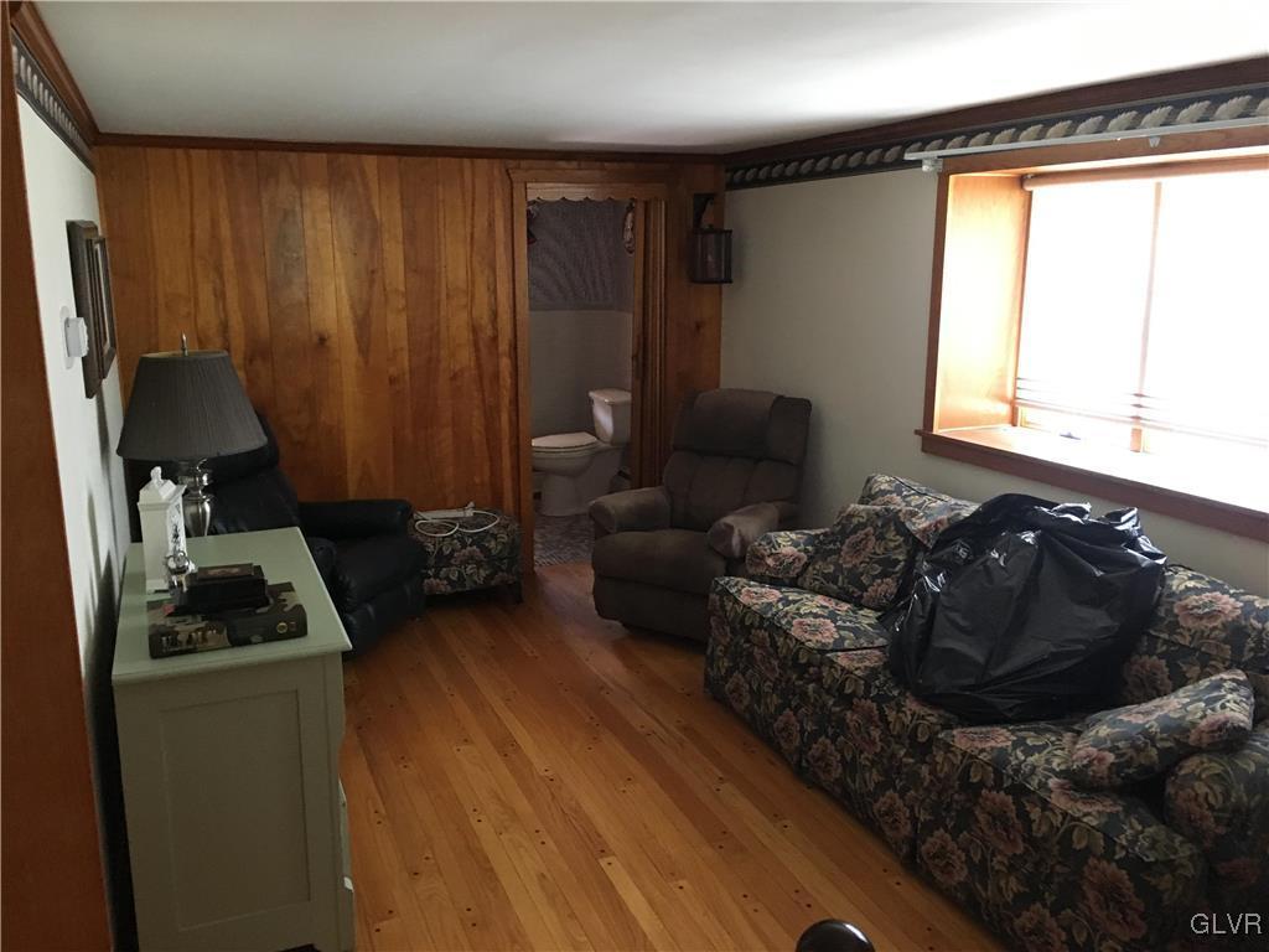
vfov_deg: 48.2
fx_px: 1063
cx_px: 634
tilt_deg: -11.0
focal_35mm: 29
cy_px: 476
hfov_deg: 61.7
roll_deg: +0.0
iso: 200
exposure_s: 1/30
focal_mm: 4.15
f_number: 2.2
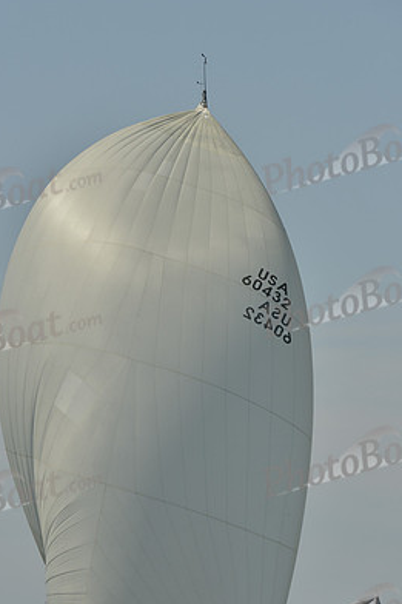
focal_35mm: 296
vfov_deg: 7.0
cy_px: 401
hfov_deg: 4.6
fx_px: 4962
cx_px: 183
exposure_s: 1/1600
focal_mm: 200
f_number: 9
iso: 280
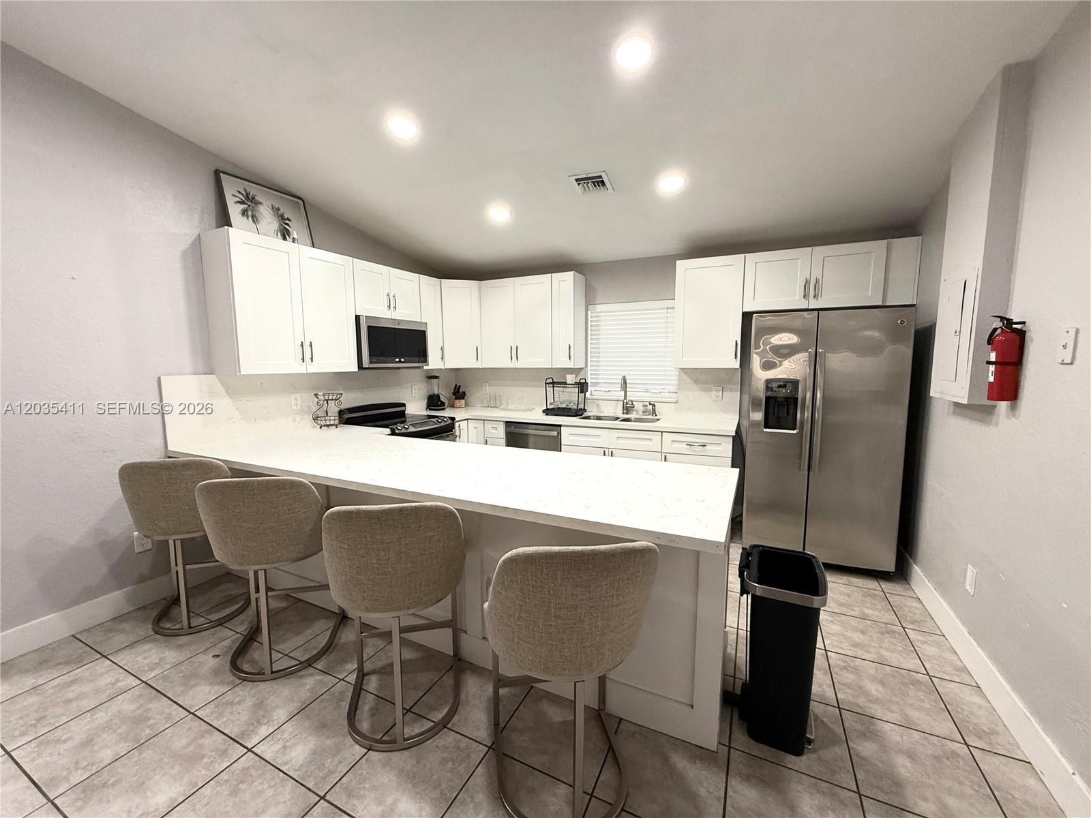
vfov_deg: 85.7
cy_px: 409
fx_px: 441
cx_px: 546
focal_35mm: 14
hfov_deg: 102.1
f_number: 2.2
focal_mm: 2.22
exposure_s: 1/120
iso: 250
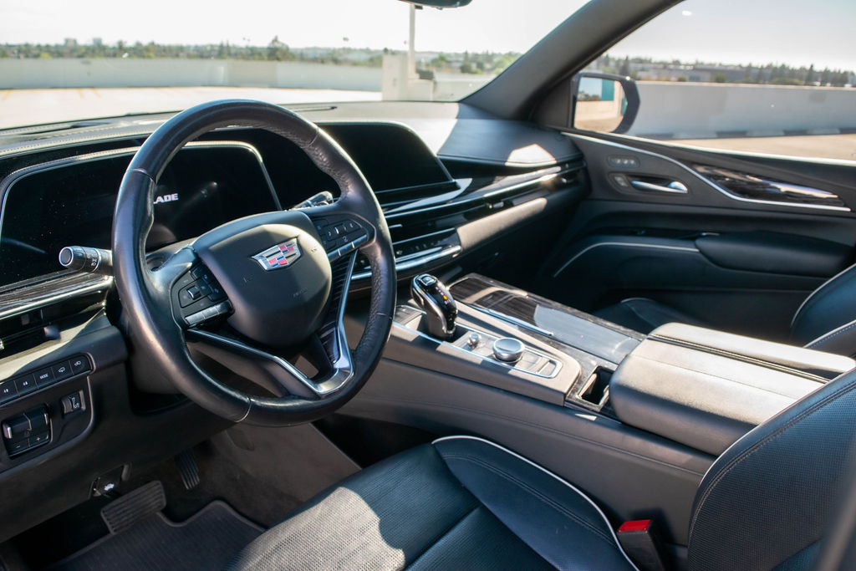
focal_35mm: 27
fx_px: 642
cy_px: 286
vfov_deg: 47.9
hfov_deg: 67.4
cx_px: 428
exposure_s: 1/160
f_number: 6.3
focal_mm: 18
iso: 400
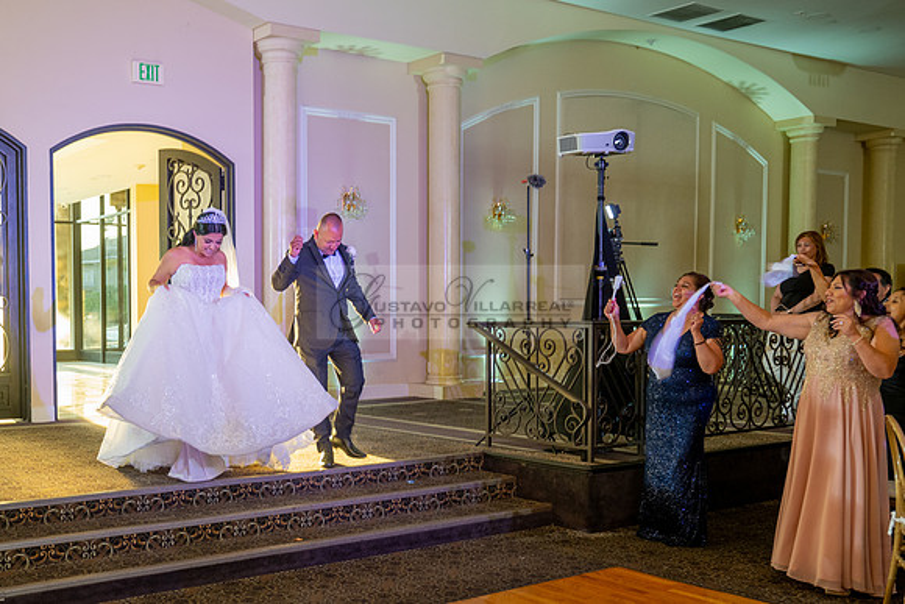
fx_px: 1008
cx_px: 233
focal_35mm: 40
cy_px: 370
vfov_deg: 33.2
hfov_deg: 46.7
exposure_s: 1/80
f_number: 4
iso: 800
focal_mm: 27
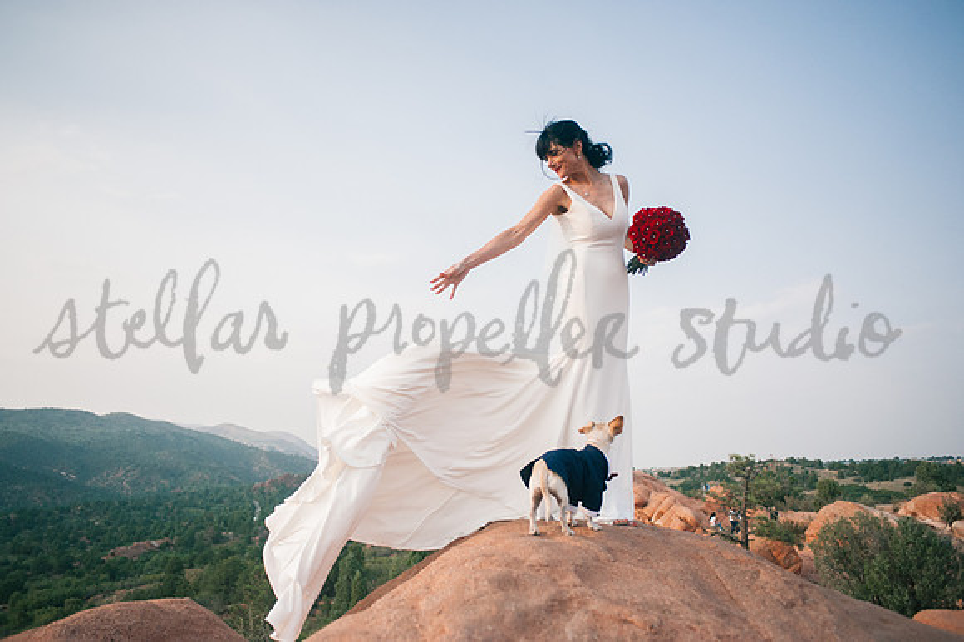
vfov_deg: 46.4
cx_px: 482
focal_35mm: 28
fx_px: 749
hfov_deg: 65.5
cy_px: 321
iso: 2000
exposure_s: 1/8000
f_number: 3.5
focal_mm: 28
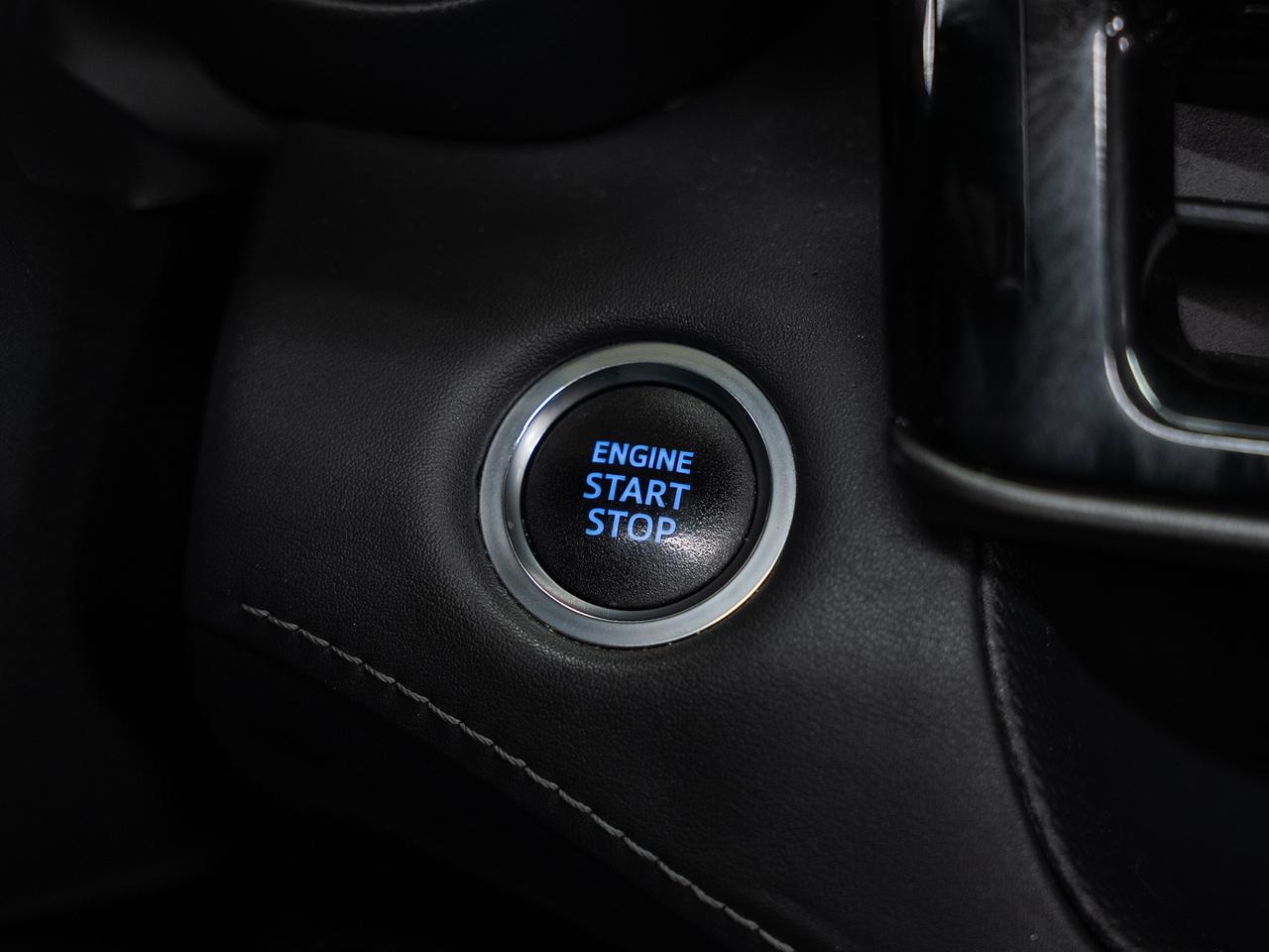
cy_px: 512
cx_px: 660
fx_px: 2255
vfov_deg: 23.8
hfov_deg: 31.4
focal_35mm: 62
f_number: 3.5
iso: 800
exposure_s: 1/40
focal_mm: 47.8
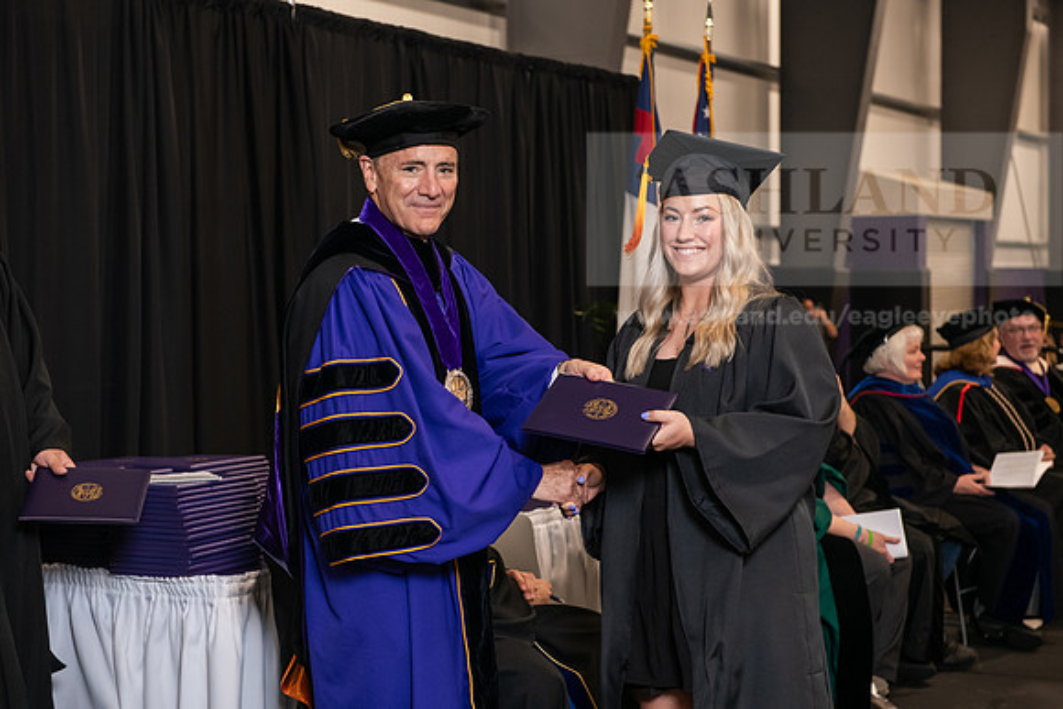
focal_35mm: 66
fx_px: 1949
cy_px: 354
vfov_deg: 20.6
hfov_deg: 30.5
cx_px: 532
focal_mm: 66
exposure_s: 1/125
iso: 1600
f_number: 5
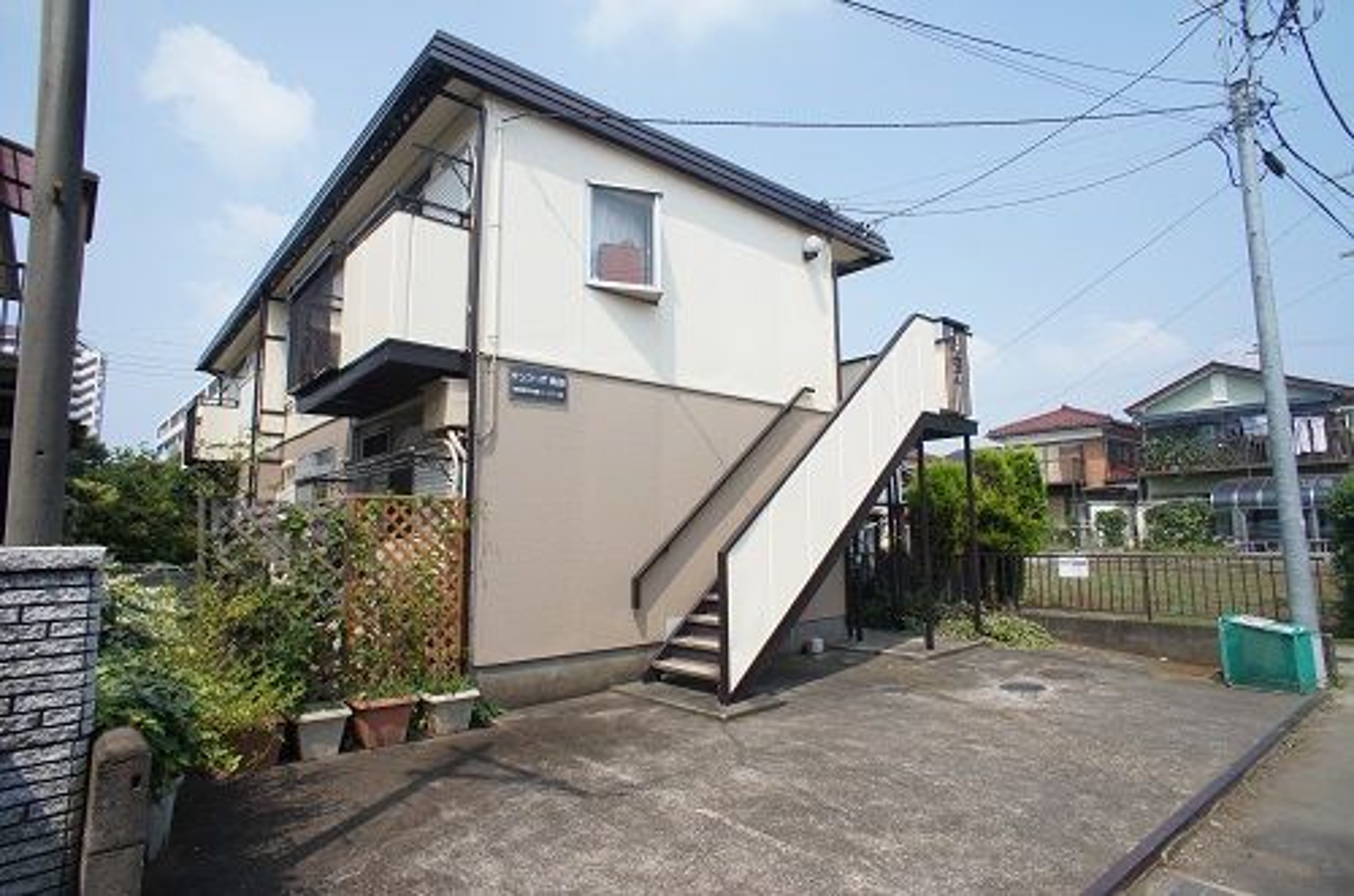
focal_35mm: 24
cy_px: 448
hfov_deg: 73.9
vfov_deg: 52.9
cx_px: 677
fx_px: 901
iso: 200
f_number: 8
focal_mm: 16
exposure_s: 1/400
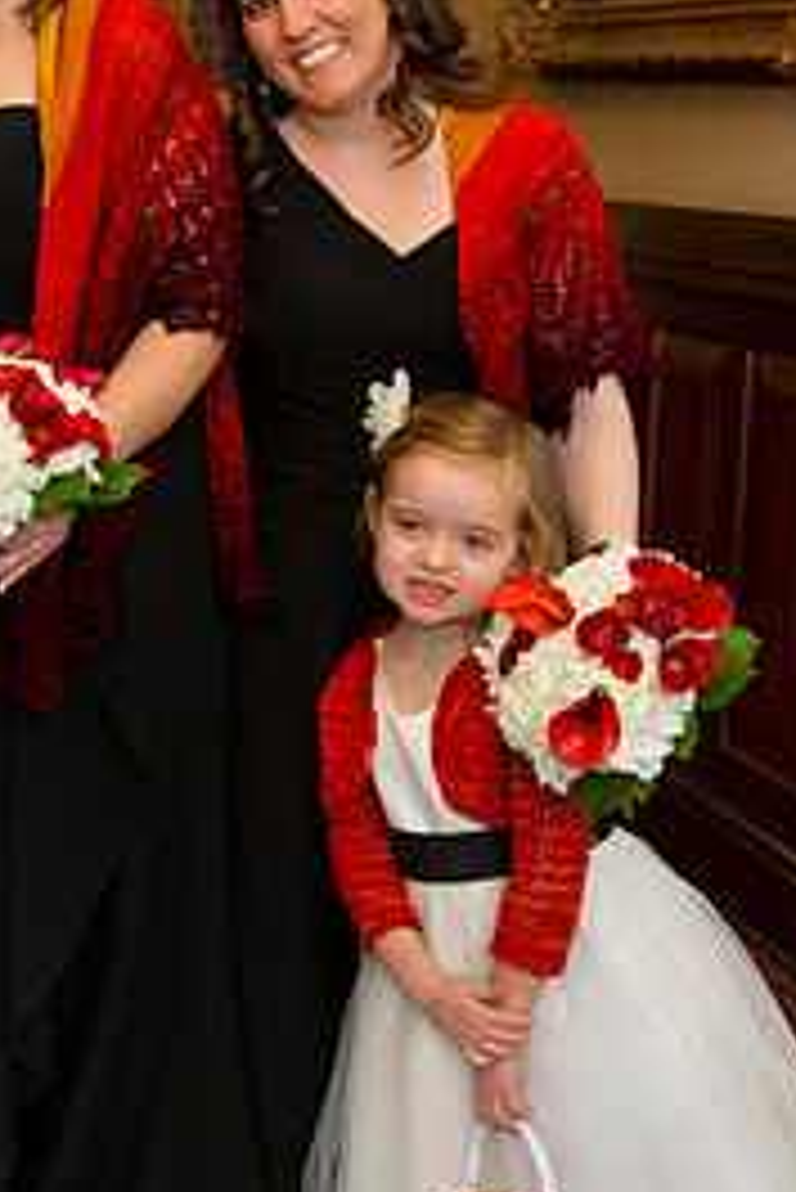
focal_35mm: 70
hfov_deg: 18.1
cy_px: 427
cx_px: -252
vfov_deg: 28.7
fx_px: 2318
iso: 800
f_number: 4.5
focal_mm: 32
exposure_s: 1/60
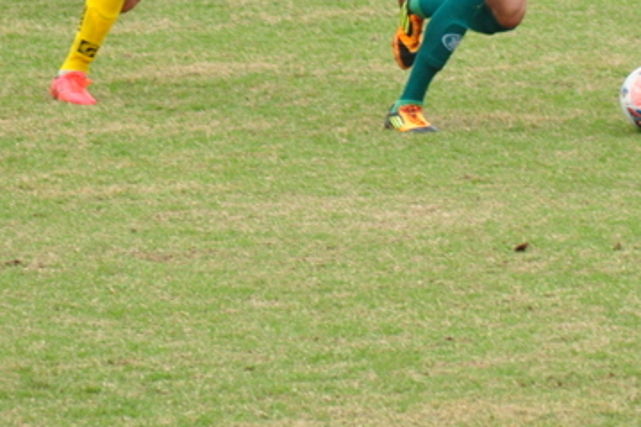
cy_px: -43
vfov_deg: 2.0
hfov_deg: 2.9
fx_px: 12493
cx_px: 432
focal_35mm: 702
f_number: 9
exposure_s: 1/500
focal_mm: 210
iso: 1000
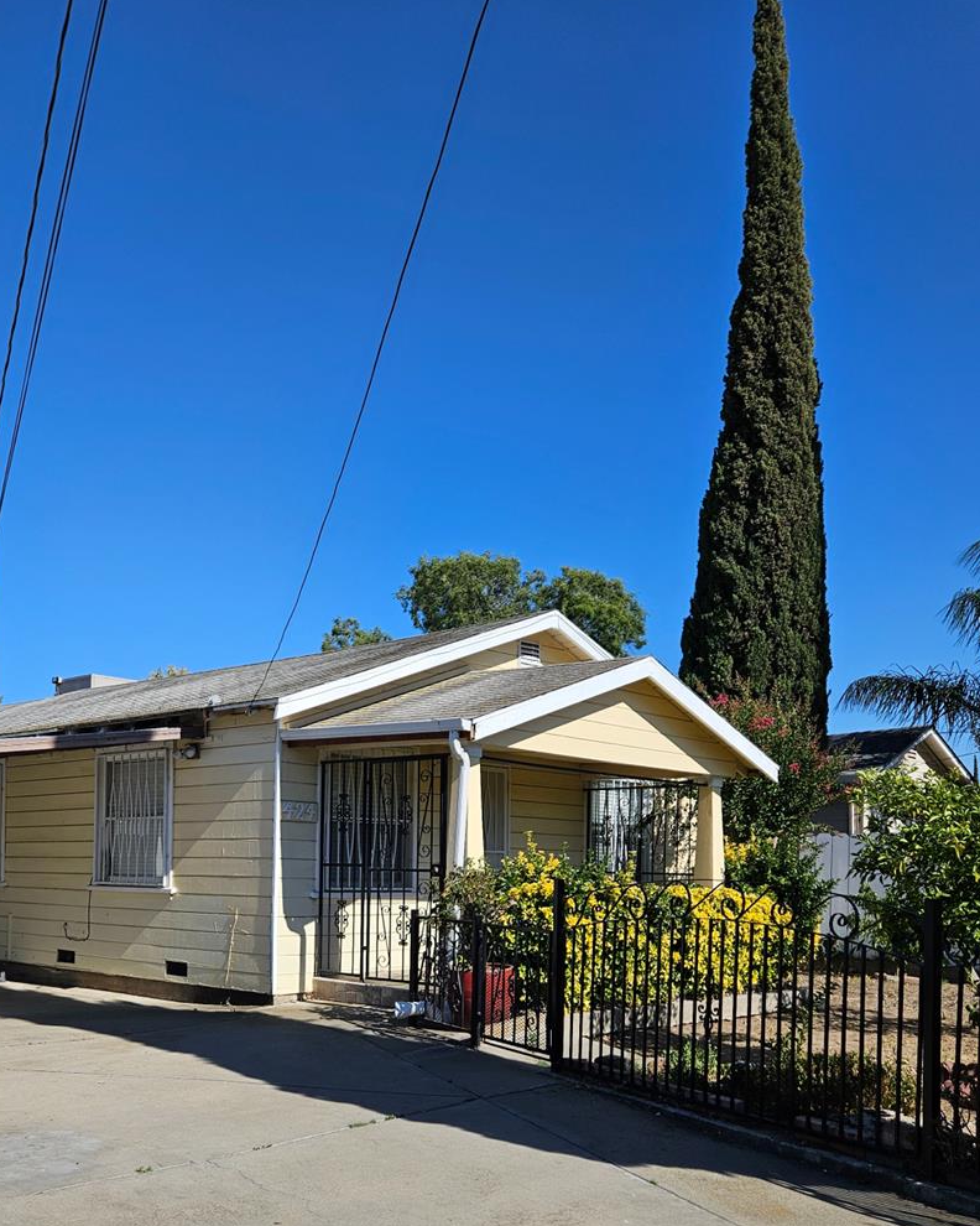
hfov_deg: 42.9
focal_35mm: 34
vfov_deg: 51.4
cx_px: 345
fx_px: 1233
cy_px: 861
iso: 25
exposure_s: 1/2283
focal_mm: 5.4
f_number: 1.8
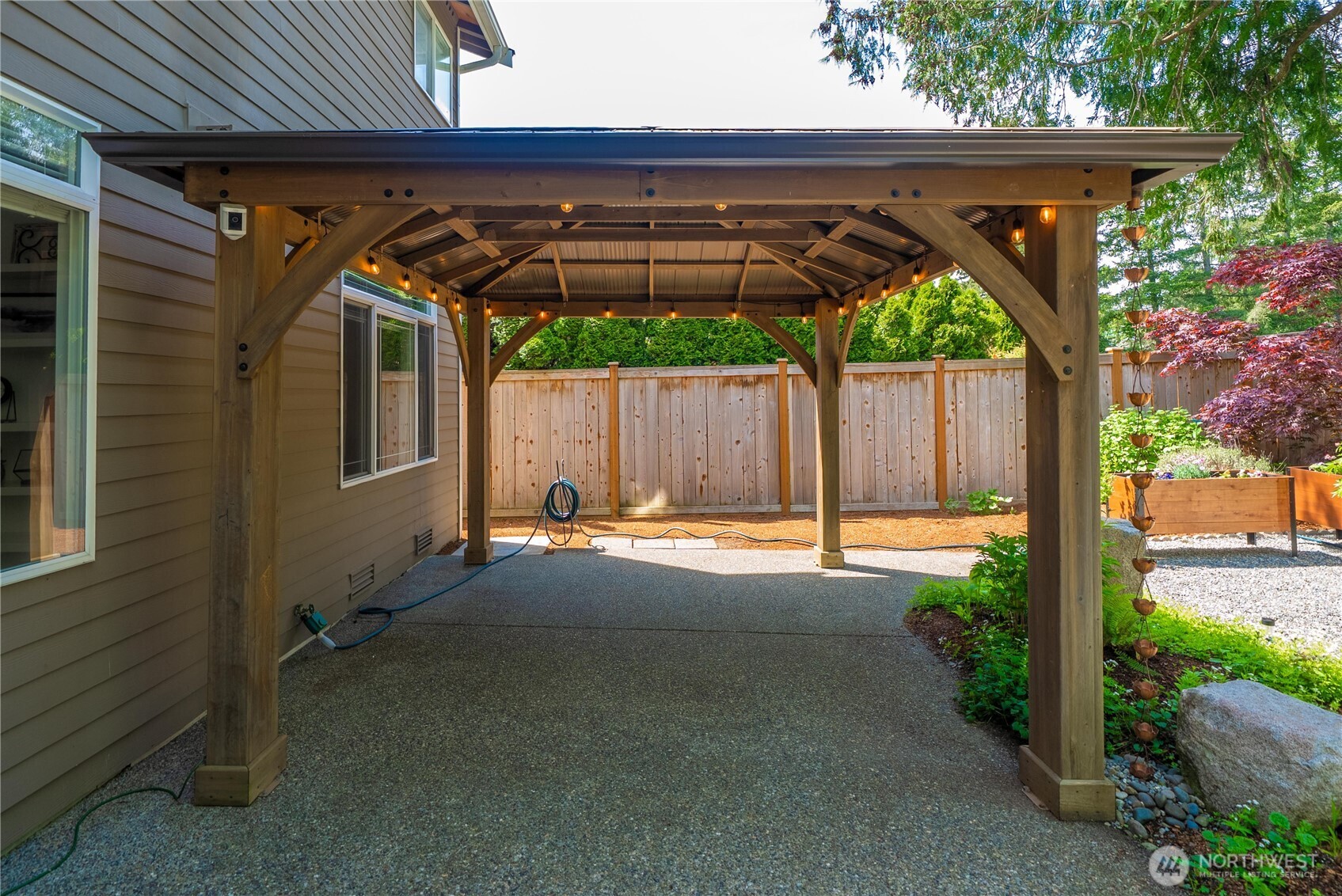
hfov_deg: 90.0
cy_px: 448
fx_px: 671
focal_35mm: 18
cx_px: 671
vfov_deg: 67.4
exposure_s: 1/60
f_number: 7.1
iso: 200
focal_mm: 18
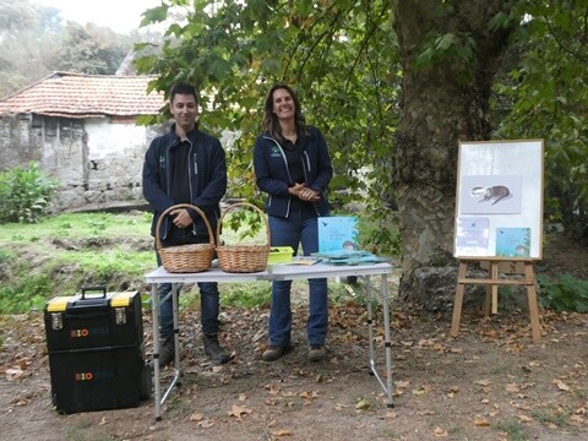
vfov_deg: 40.7
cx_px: 294
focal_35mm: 35
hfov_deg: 52.6
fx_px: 595
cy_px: 220
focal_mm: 6.3
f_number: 3.7
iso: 640
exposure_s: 1/80
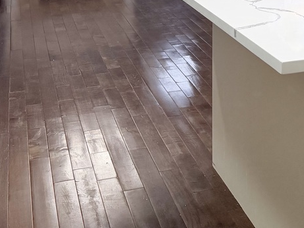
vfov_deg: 17.4
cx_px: 299
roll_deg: +0.2
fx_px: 659
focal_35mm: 75
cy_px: -127
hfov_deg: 24.8
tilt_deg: -0.2
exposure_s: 1/132
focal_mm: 6.76
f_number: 1.78
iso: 160
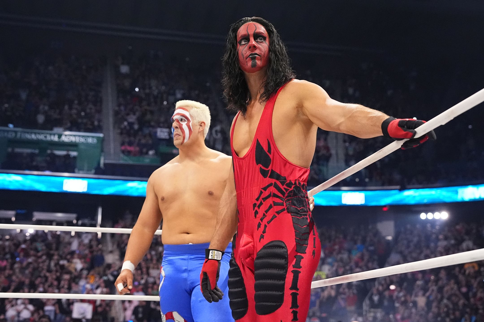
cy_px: 161
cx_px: 242
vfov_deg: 27.5
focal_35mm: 49
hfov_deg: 40.3
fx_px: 659
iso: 6400
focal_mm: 49
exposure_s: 1/640
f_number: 3.5
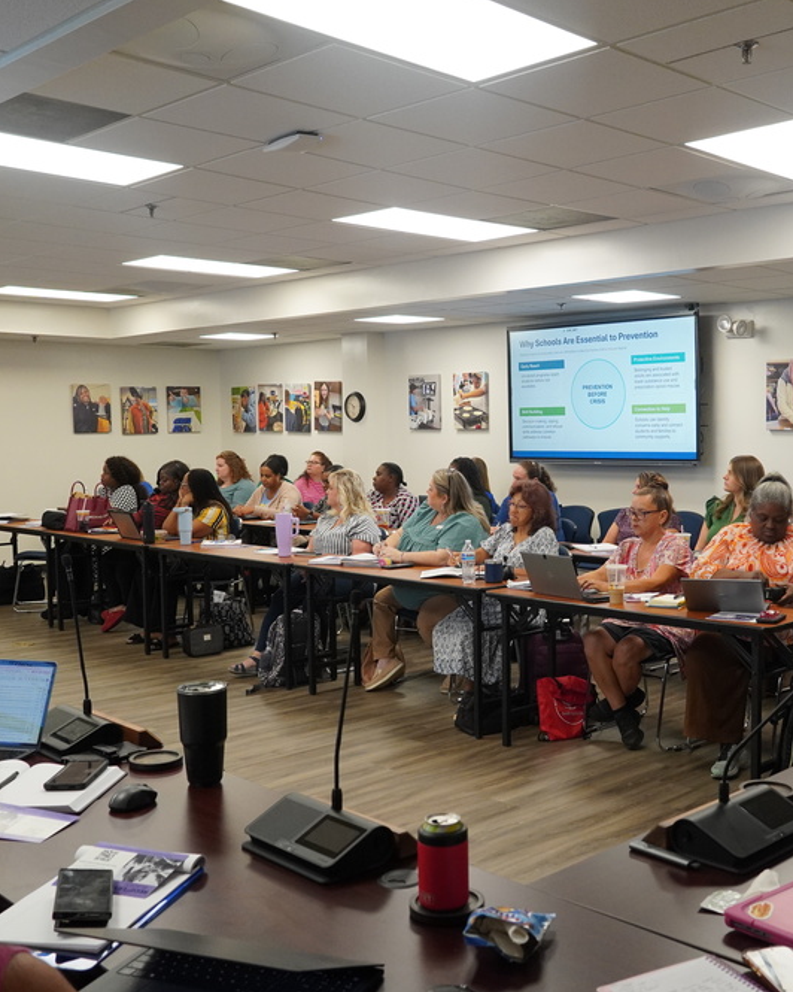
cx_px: 522
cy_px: 502
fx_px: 1144
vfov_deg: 46.8
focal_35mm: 39
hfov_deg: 37.9
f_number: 4
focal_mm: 18
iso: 1250
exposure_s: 1/160
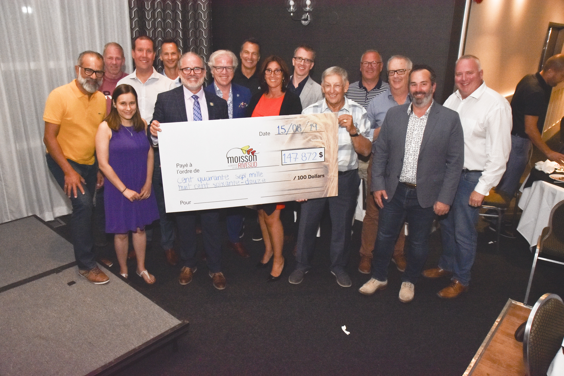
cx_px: 282
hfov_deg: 67.4
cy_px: 188
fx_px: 423
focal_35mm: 27
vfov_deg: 47.9
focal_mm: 18
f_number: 7.1
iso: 1000
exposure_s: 1/250
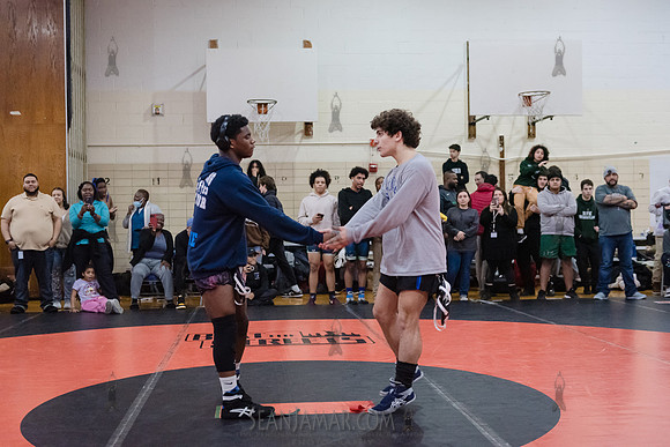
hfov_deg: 41.1
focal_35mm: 48
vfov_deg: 28.1
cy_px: 224
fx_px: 894
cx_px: 335
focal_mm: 48
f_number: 3.2
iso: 8000
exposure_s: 1/200
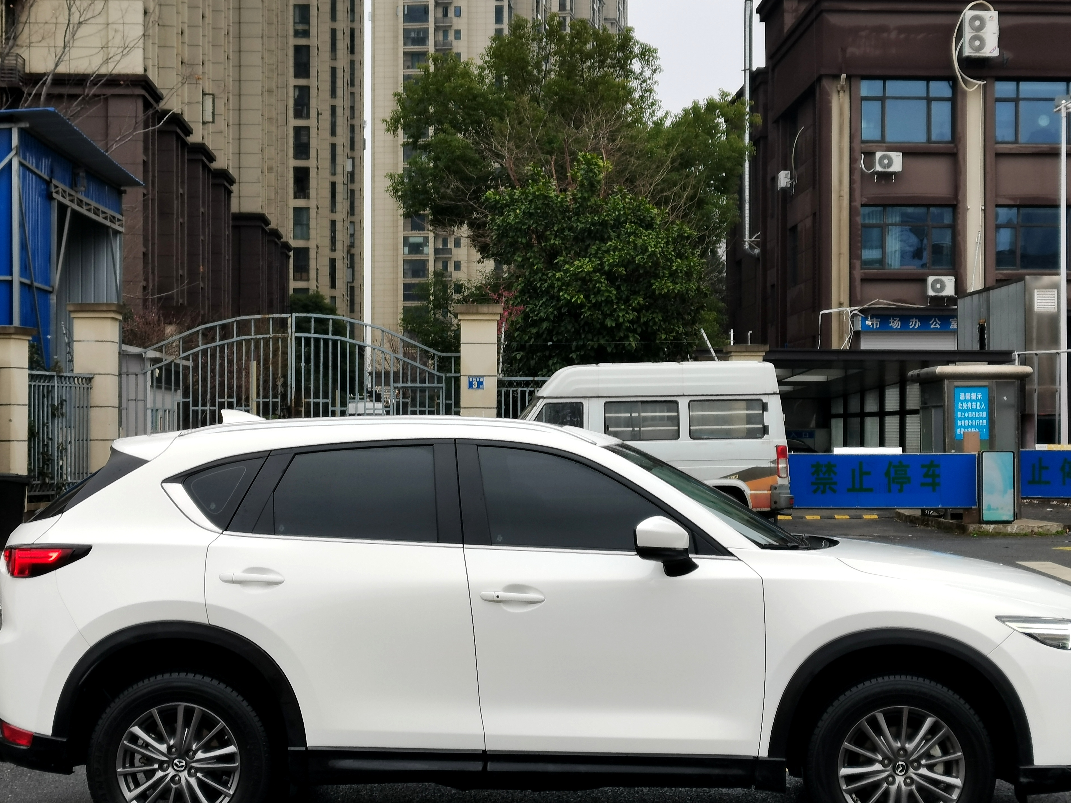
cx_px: 569
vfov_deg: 23.3
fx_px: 1949
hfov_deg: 30.7
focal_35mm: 63
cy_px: 401
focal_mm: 5.58
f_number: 1.8
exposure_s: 1/127
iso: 50
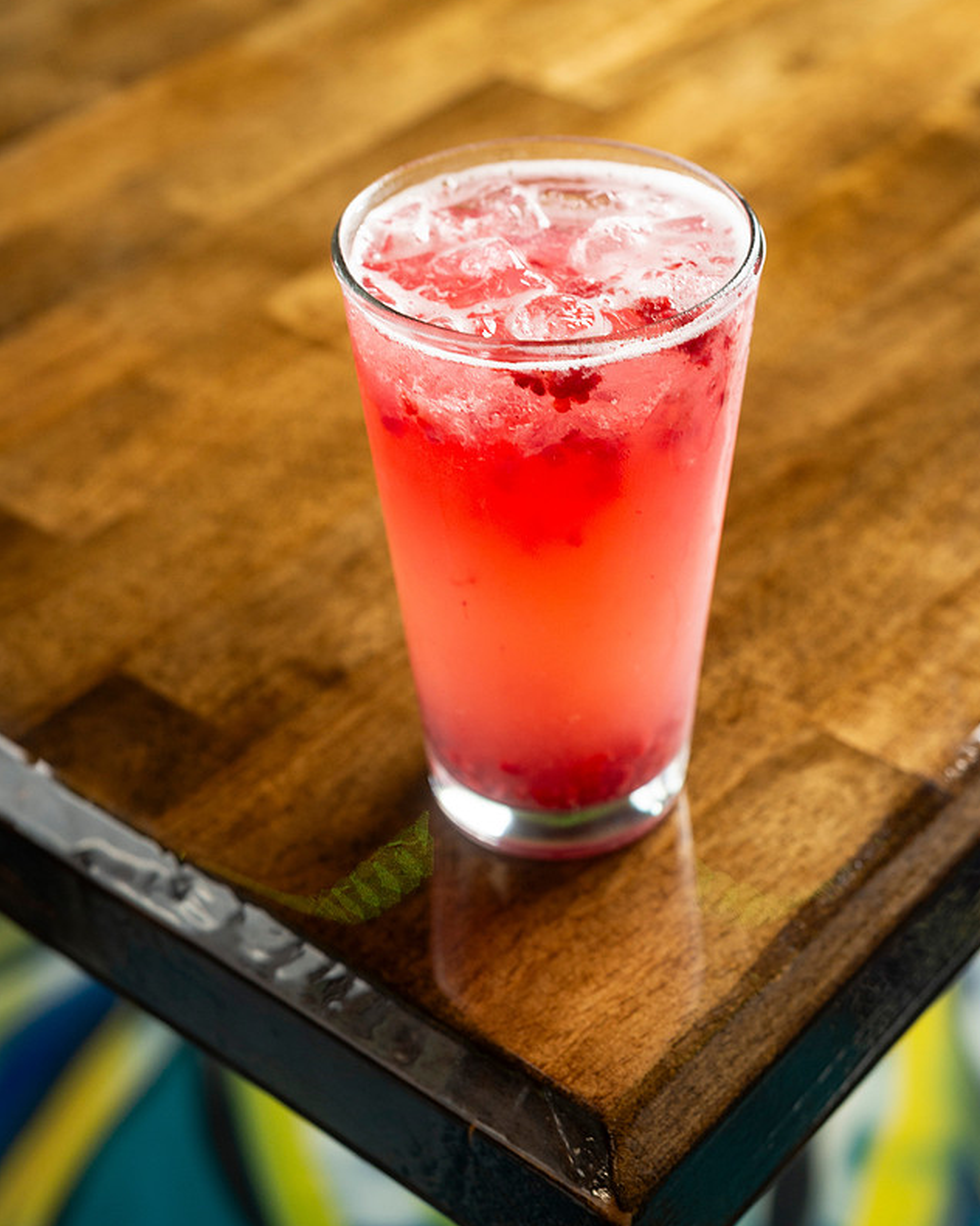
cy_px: 548
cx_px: 494
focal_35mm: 57
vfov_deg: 33.0
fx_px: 2067
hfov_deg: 26.7
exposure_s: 1/80
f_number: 5
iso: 640
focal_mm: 50
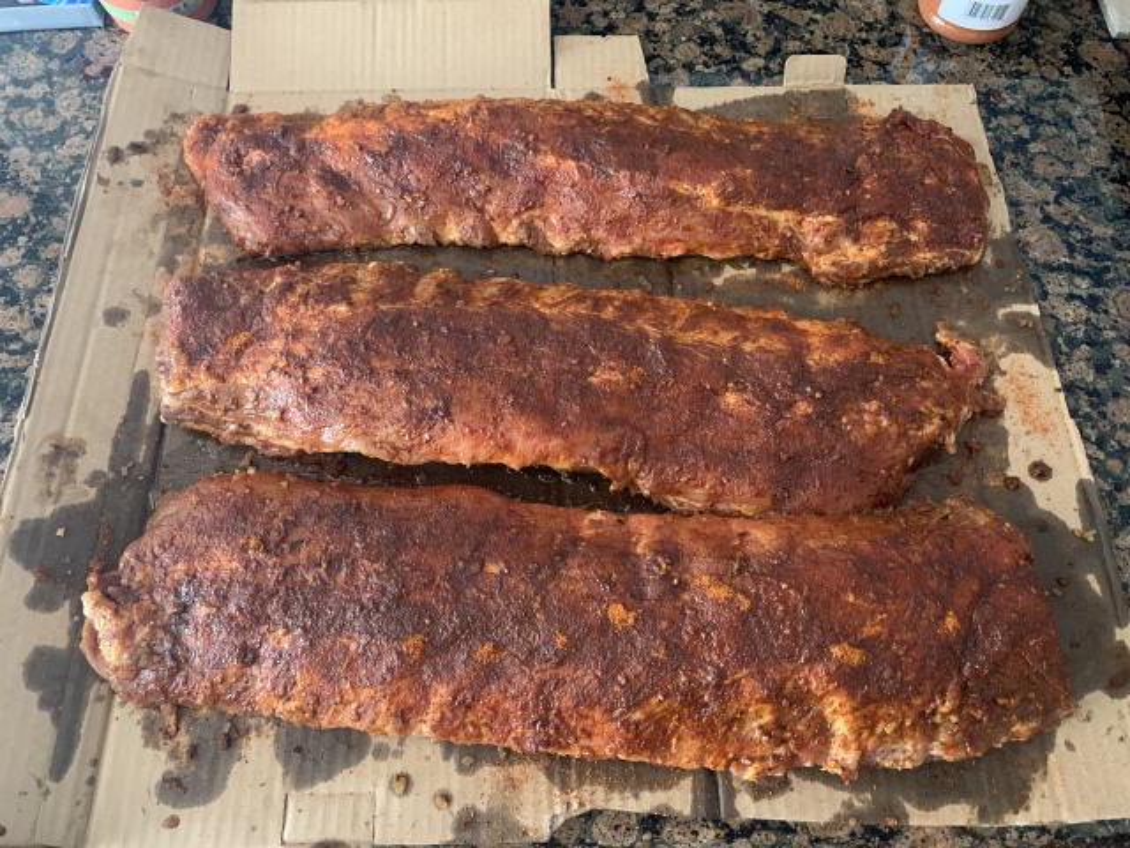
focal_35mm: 26
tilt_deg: -63.9
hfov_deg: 67.3
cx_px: 565
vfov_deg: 53.1
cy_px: 424
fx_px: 849
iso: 400
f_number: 1.8
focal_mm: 4.25
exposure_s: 1/33
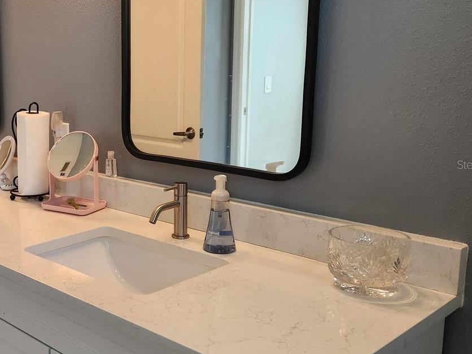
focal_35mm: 44
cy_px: 164
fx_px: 600
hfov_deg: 40.2
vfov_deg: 32.9
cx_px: 59
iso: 200
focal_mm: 5.4
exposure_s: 1/120
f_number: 1.8
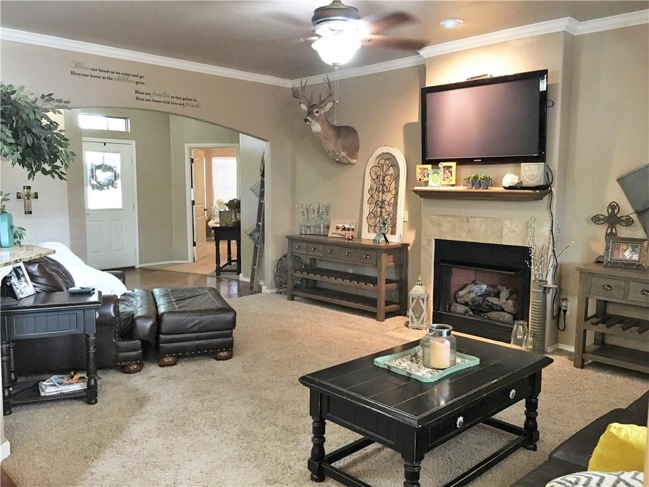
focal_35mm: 29
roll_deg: -0.2
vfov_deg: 48.2
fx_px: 544
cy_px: 244
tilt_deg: -6.6
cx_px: 324
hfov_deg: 61.7
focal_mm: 4.15
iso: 200
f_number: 2.2
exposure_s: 1/15
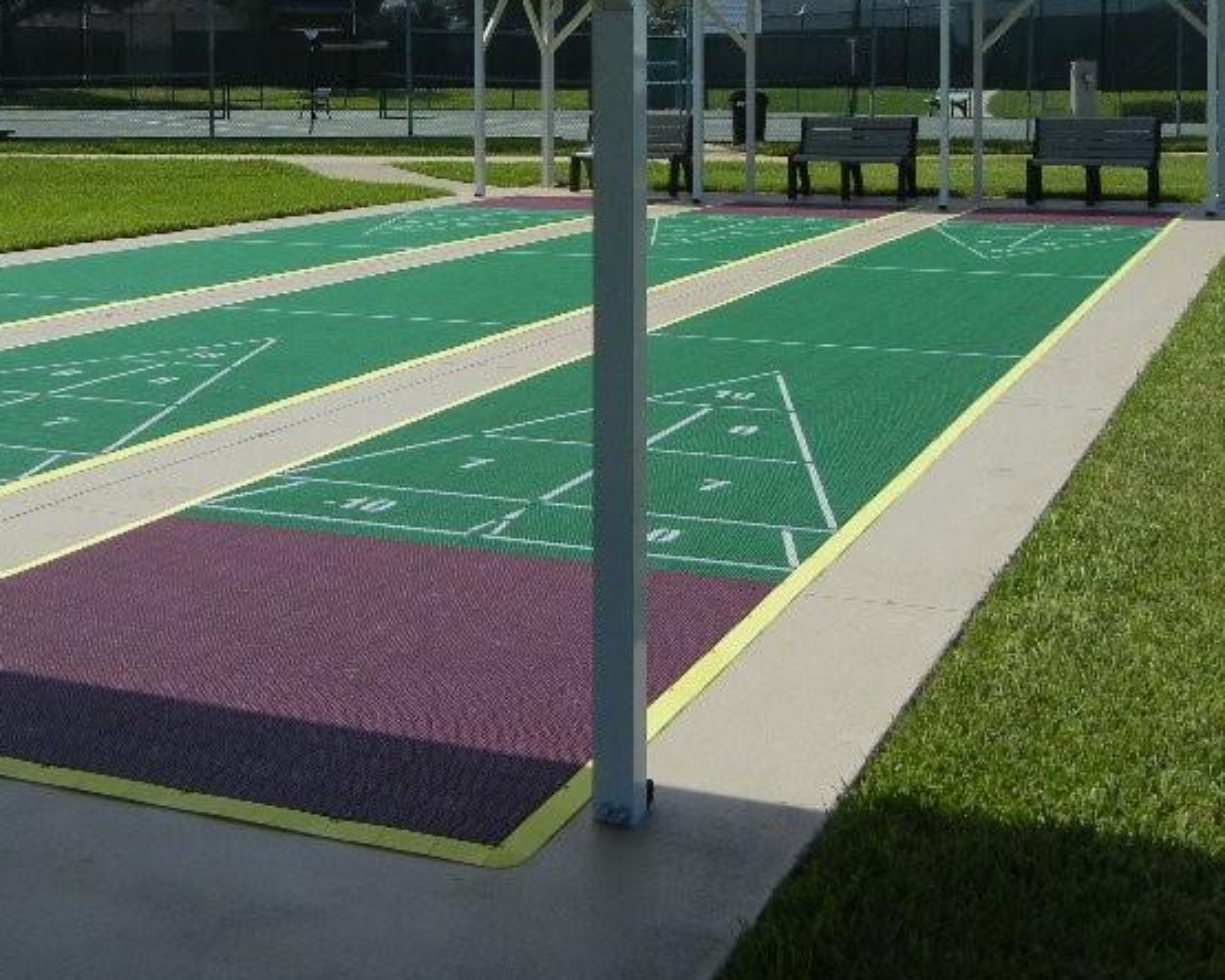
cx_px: 516
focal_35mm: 54
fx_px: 1958
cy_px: 161
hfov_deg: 34.7
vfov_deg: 27.4
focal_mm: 5.4
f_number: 7
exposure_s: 1/643
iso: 160
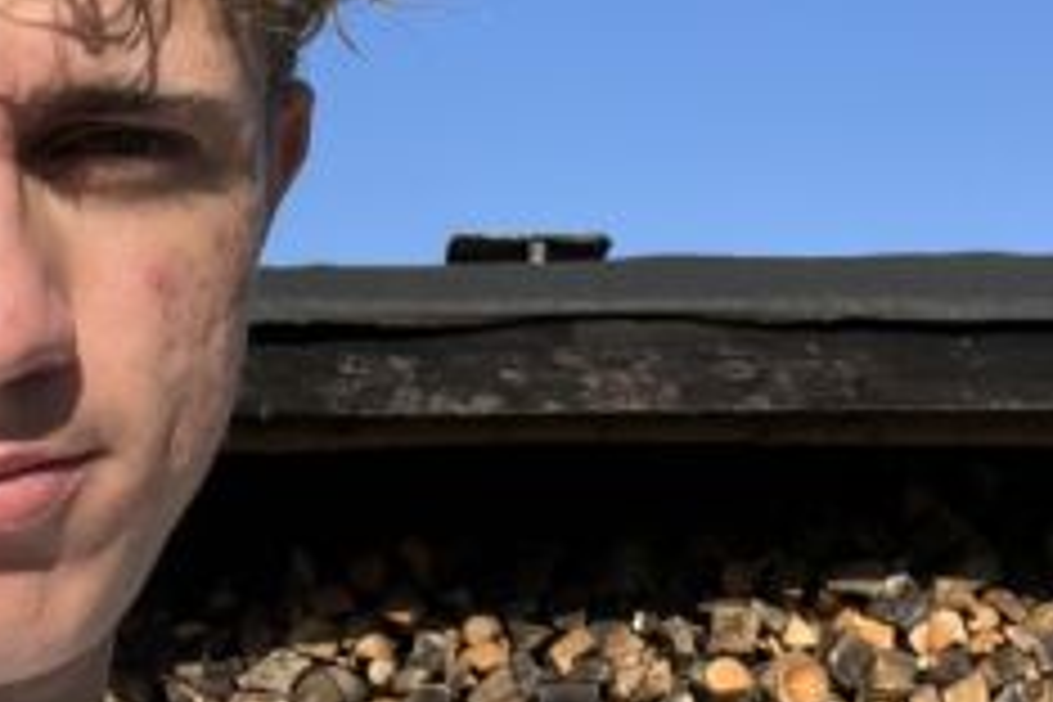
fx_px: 2340
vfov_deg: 16.7
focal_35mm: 80
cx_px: 414
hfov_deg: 25.3
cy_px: -22
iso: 32
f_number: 2.2
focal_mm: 2.71
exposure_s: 1/1101
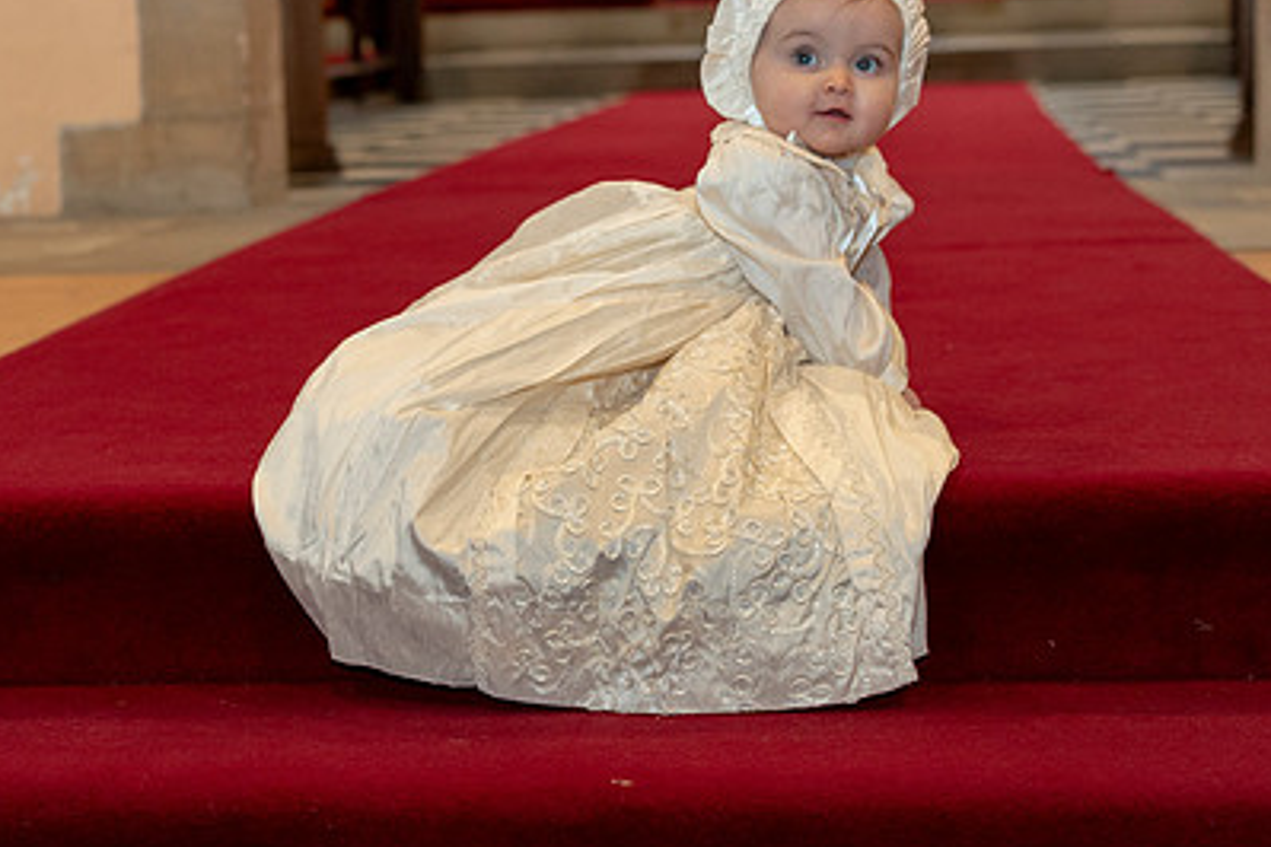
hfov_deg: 25.3
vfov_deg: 17.1
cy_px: 441
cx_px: 529
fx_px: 2824
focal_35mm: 80
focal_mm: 55
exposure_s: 1/160
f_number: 4
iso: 3200
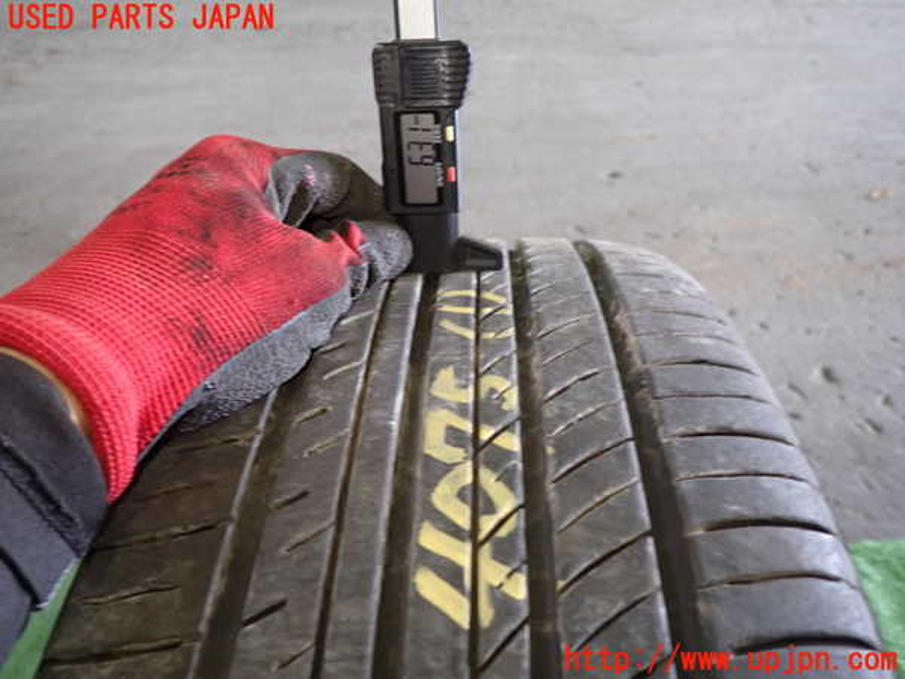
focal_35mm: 25
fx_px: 654
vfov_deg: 54.9
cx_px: 452
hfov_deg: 69.4
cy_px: 340
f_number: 2
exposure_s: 1/30
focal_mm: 4.5
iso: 200
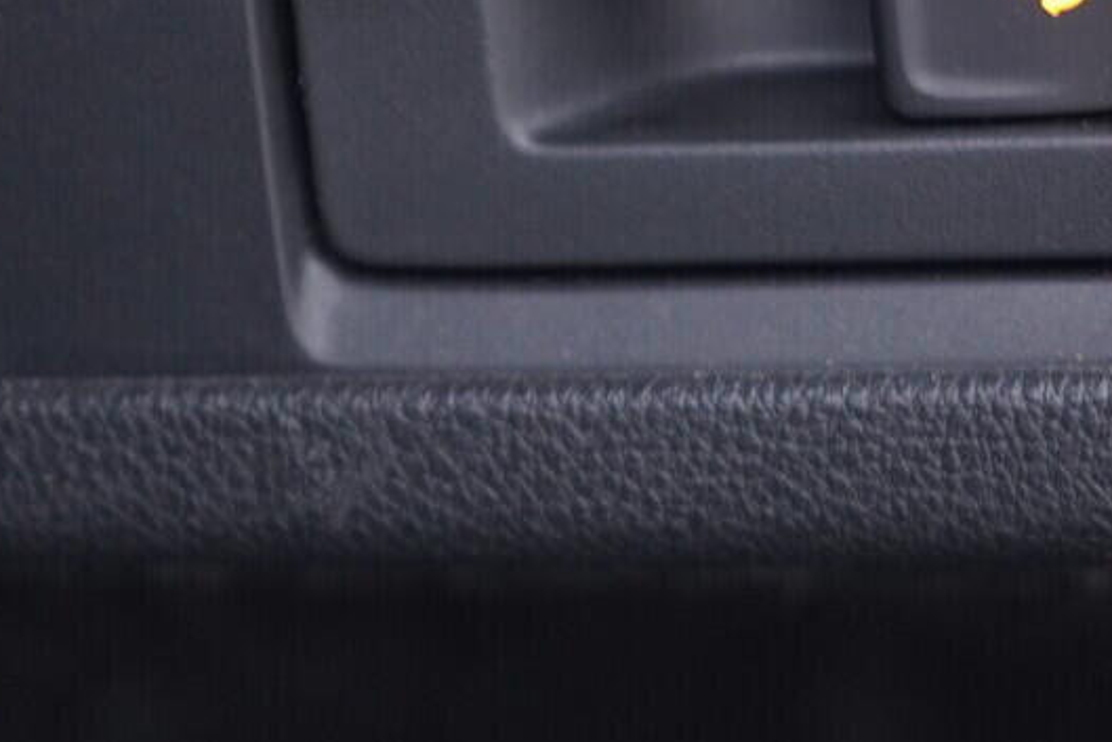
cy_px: -50
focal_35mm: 98
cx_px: 843
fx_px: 3028
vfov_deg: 13.7
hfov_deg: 20.6
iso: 640
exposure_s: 1/40
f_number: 2.8
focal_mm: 24
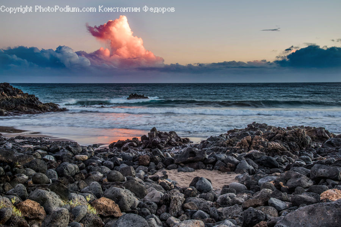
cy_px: 114
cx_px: 170
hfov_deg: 54.4
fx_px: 332
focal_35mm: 35
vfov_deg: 37.9
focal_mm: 35
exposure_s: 1/2
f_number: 11
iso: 64
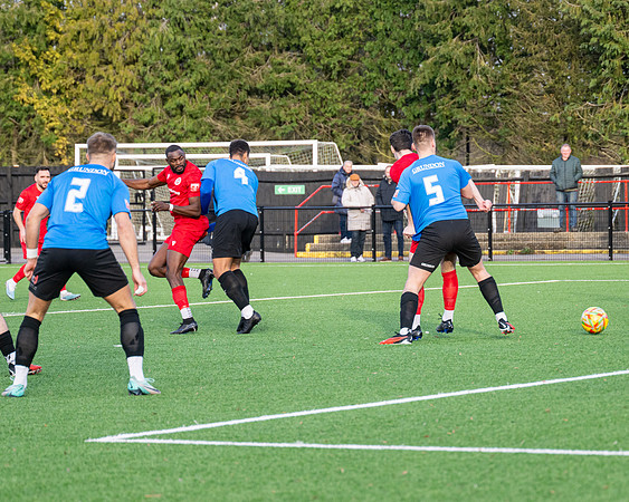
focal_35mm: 170
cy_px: 304
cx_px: 316
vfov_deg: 9.1
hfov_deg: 11.3
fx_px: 3170
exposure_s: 1/1000
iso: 400
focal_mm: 104
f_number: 4
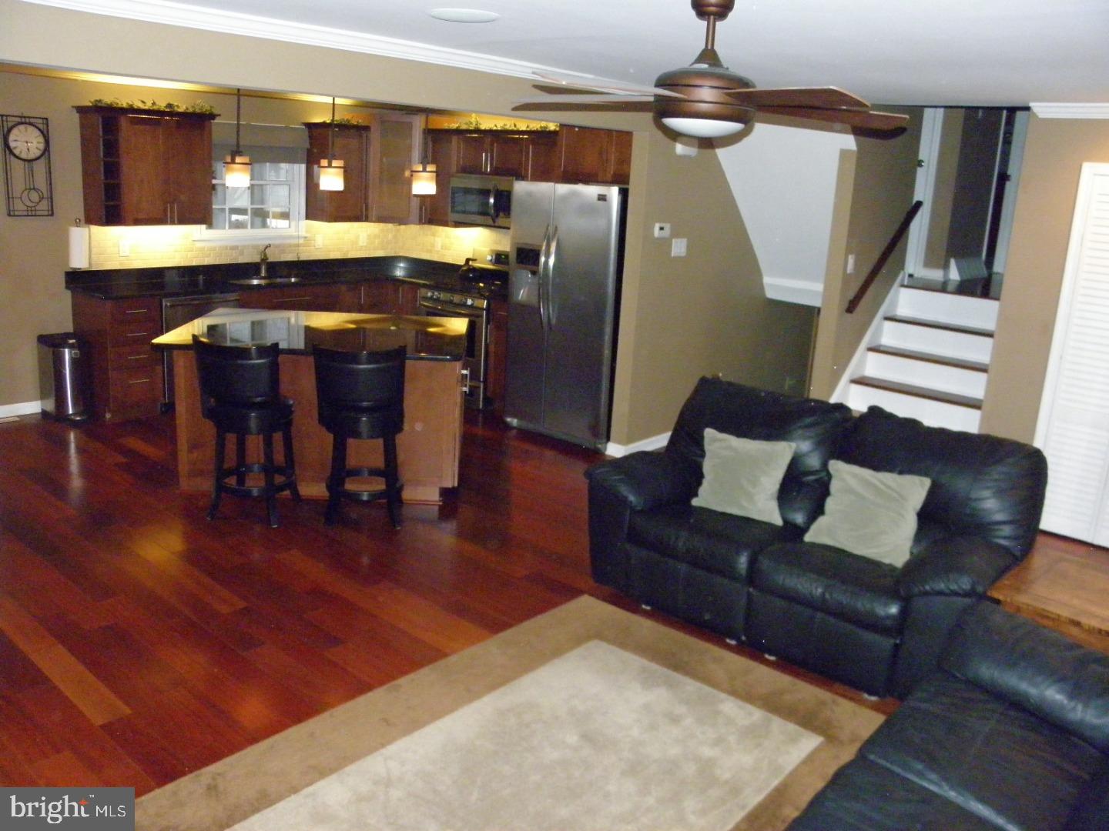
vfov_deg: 49.7
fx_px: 897
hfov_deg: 63.4
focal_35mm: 28
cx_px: 554
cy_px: 416
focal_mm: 5
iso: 1000
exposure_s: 1/30
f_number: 3.5
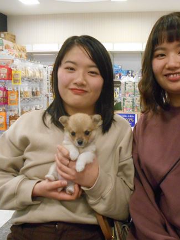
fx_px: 249
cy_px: 116
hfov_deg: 39.0
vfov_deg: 51.3
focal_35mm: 36
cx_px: 126
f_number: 3.2
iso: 800
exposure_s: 1/100
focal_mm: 4.6
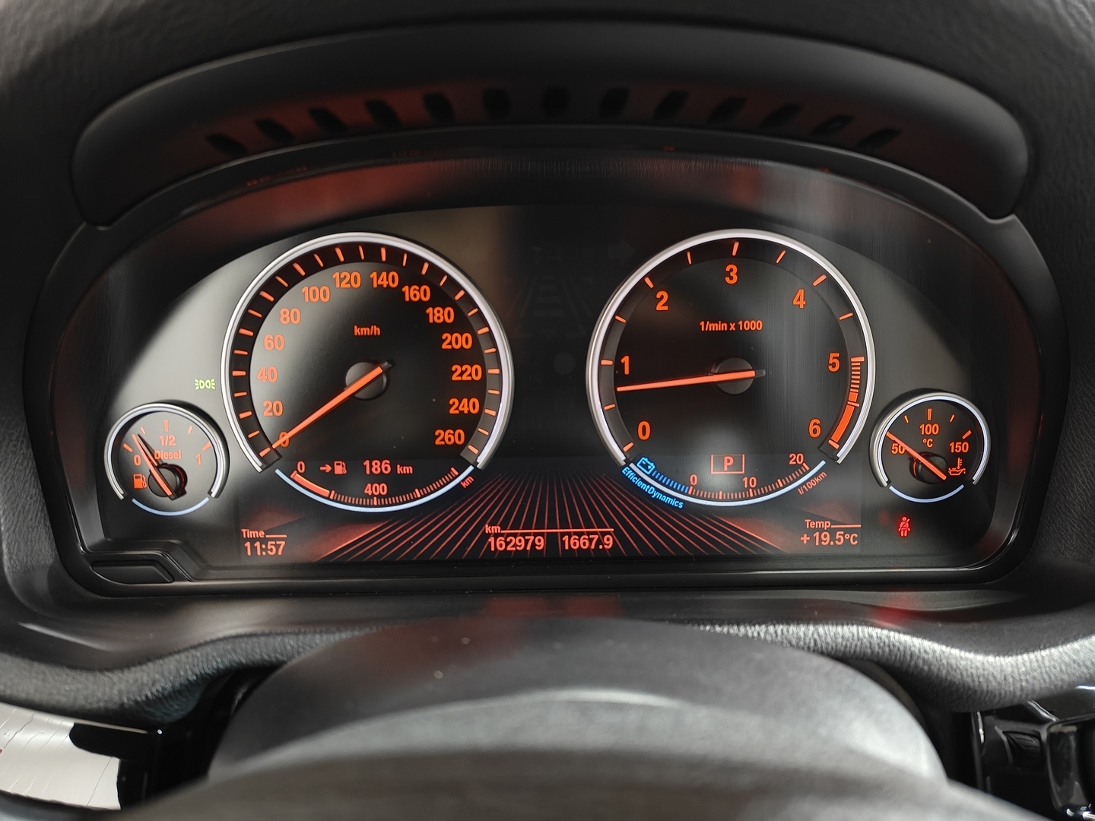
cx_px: 548
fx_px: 759
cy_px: 410
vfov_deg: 56.8
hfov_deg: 71.6
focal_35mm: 24
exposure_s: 1/20
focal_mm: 5.59
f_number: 1.8
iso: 2000
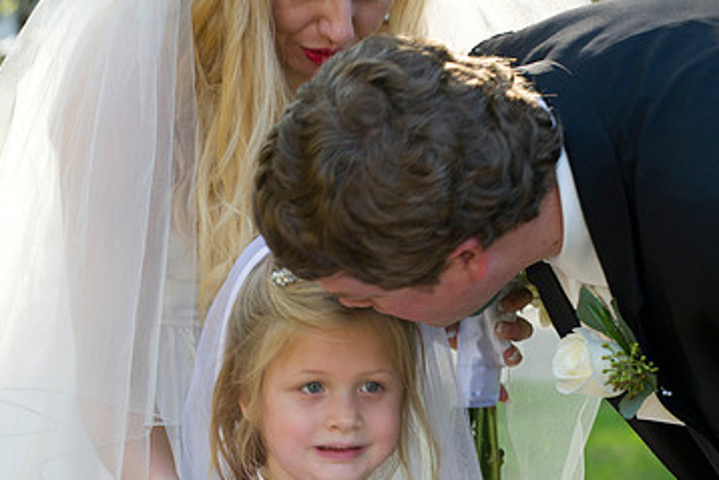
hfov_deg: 11.5
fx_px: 3556
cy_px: 355
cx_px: 329
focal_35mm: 178
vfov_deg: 7.7
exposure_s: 1/125
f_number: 5.6
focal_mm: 110
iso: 500
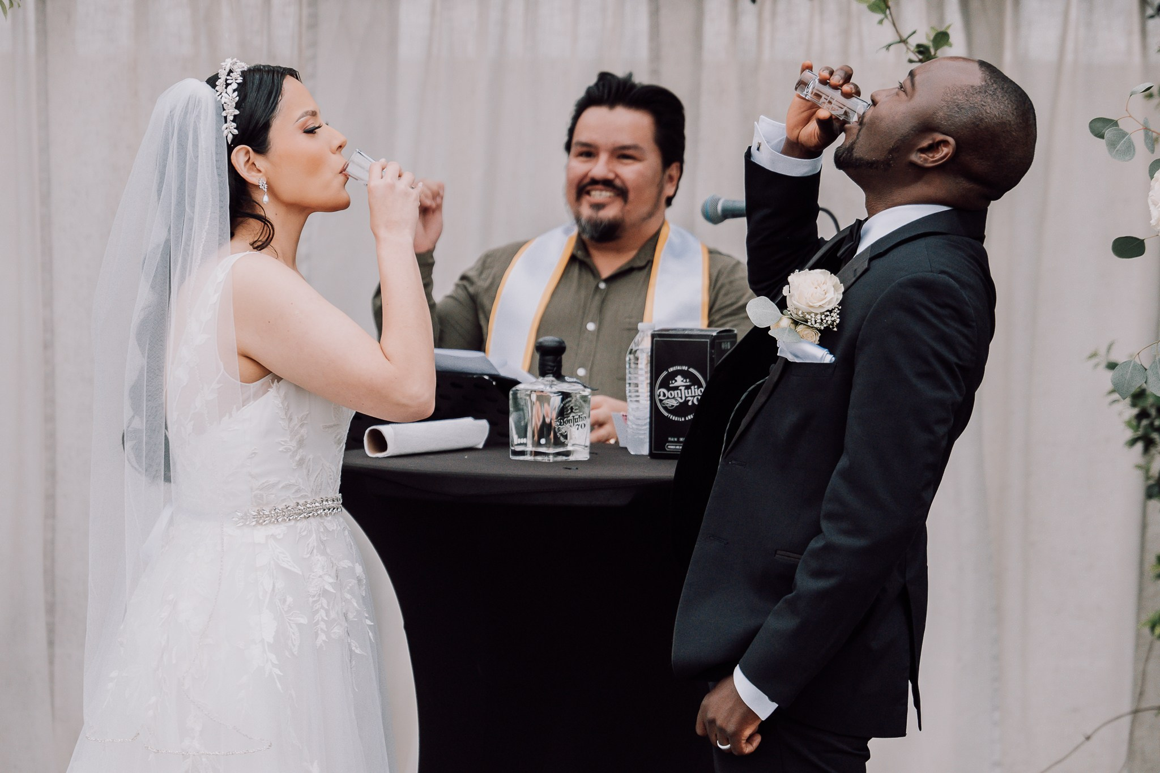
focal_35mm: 111
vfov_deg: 12.3
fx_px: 3591
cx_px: 520
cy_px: 363
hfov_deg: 18.3
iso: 320
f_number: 2.8
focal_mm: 67.6
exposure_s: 1/320
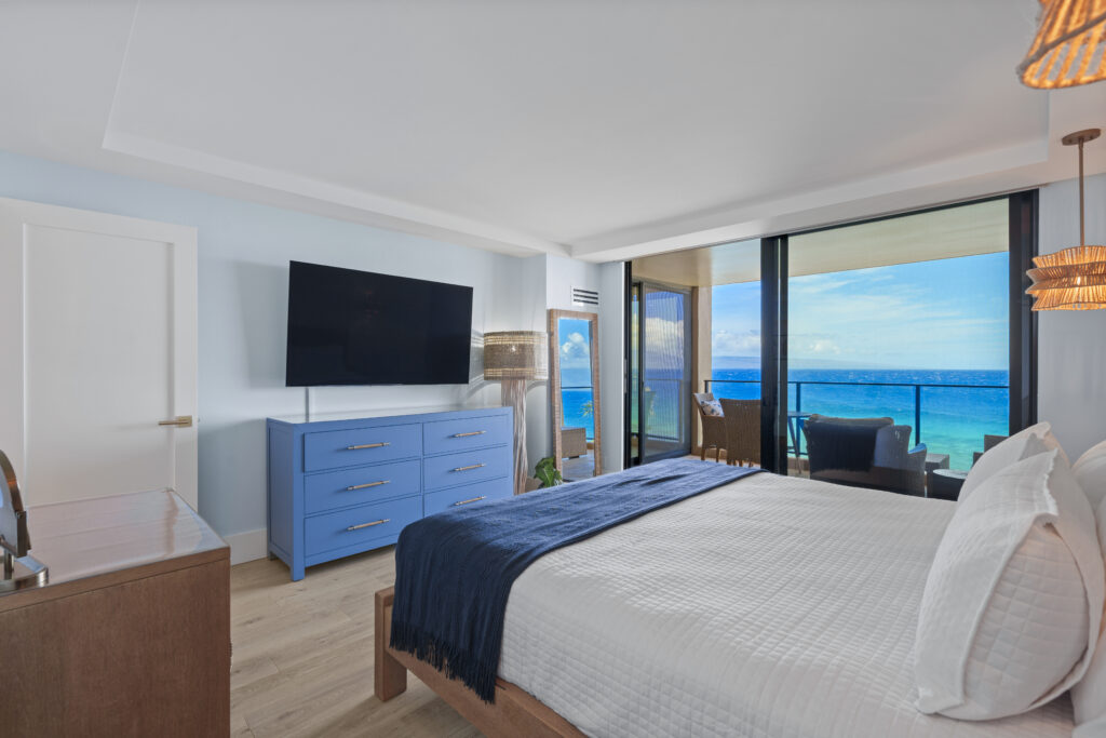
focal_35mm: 16
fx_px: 492
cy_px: 369
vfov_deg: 73.8
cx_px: 553
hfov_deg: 96.7
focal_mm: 16
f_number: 8
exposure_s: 1/2.5
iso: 100
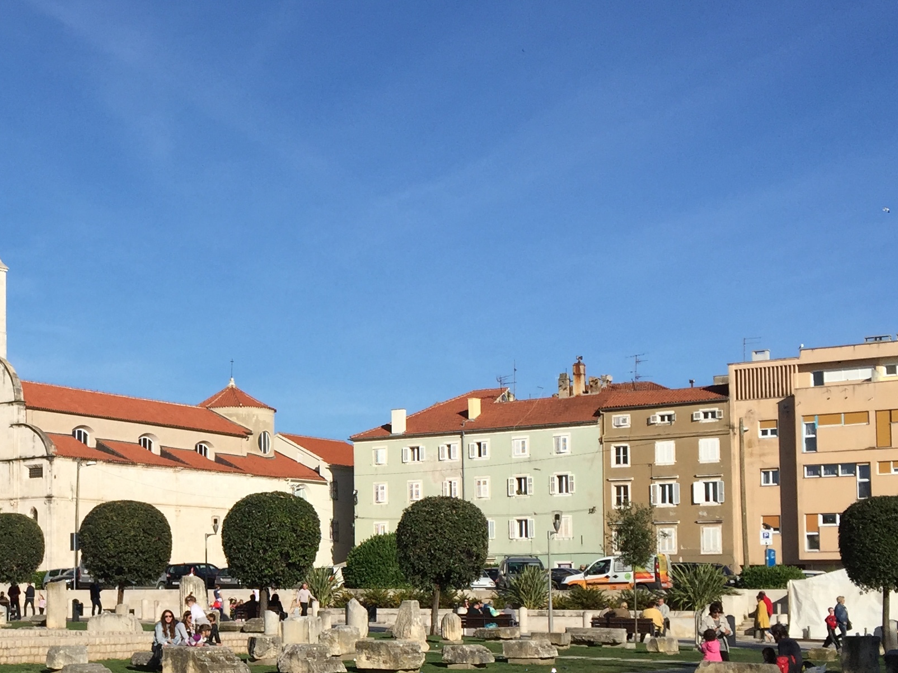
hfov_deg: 31.2
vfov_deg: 24.5
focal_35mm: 59
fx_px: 1531
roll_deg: +0.0
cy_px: 505
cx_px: 85
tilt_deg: +3.7
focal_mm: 4.15
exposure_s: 1/3300
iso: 32
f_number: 2.2
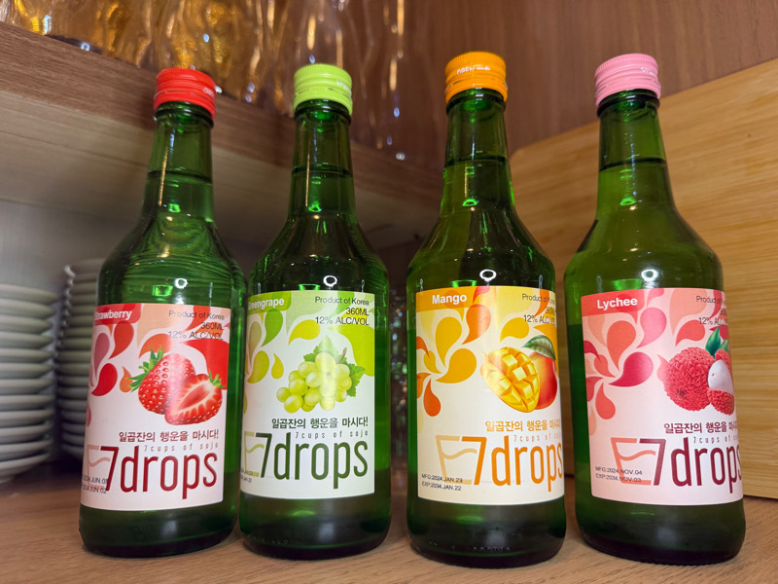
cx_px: 389
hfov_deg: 71.6
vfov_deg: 56.8
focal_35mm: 24
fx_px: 539
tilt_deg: +8.7
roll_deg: +0.3
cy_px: 292
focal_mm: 6.76
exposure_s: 1/99
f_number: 1.78
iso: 200
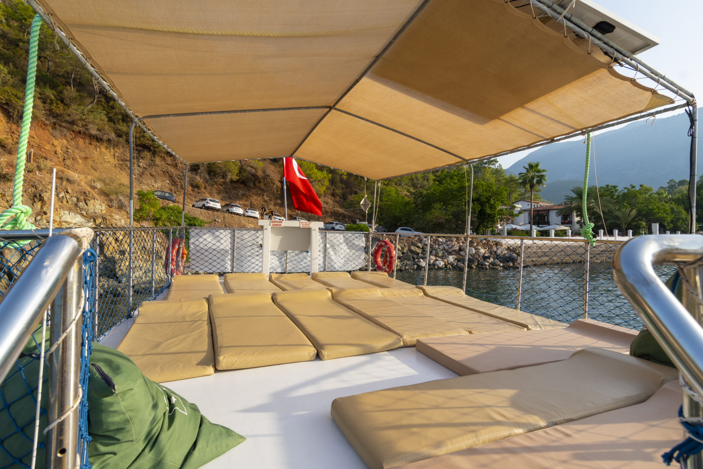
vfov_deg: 67.4
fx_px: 351
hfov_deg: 90.0
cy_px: 234
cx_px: 352
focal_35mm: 18
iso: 200
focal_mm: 12
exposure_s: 1/320
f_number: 9
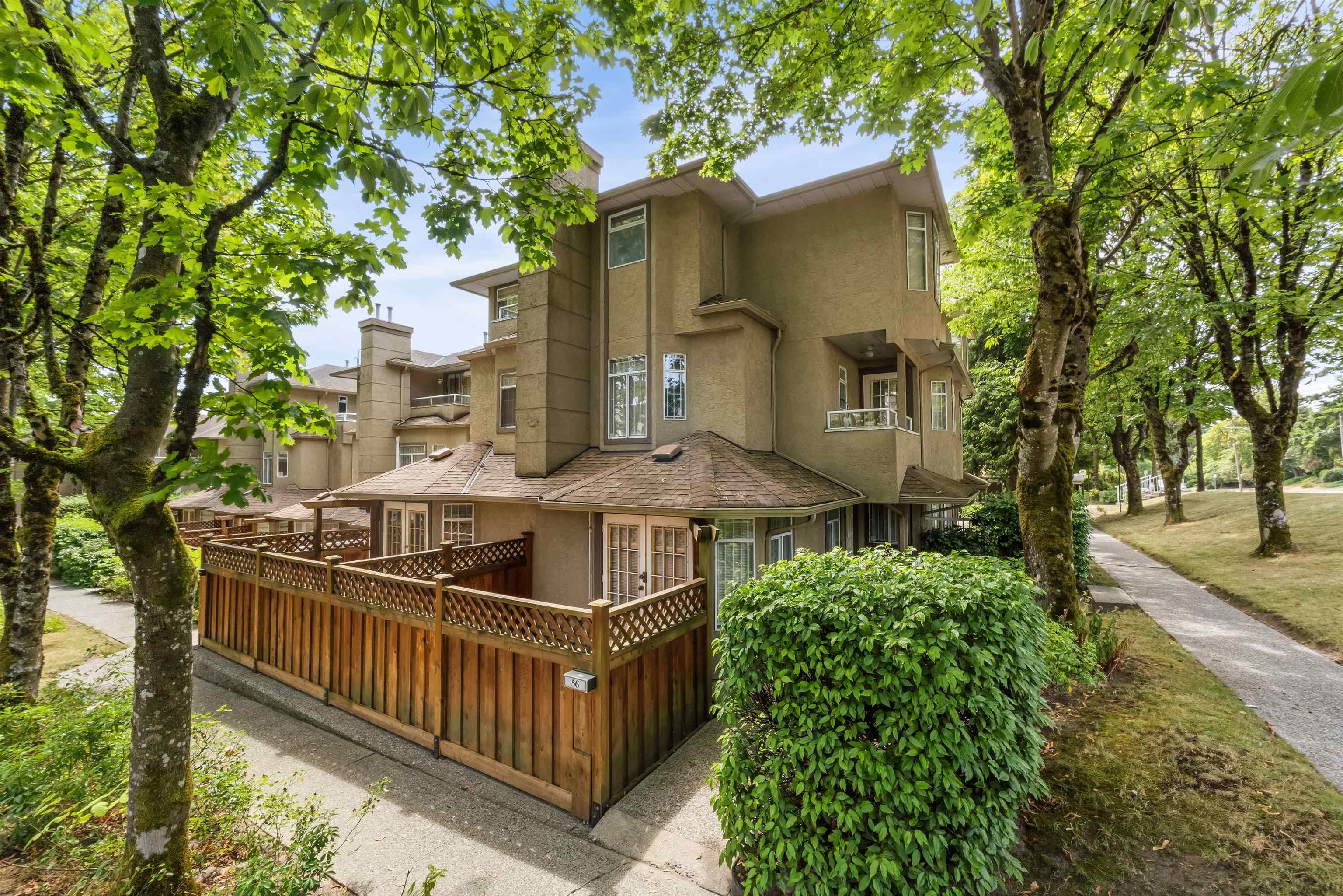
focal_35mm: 14
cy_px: 448
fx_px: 504
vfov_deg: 83.3
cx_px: 672
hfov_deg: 106.3
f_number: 10
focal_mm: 9
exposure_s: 1/40
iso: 250
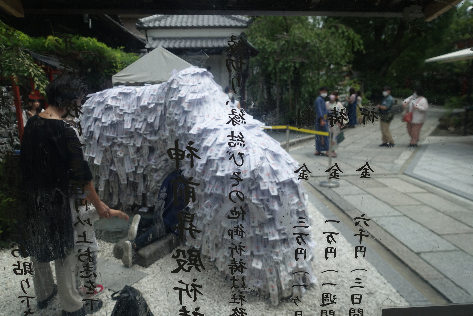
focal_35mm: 24
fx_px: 315
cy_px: 158
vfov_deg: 53.1
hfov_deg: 73.7
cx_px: 236
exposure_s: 1/125
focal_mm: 8.8
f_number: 4
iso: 125
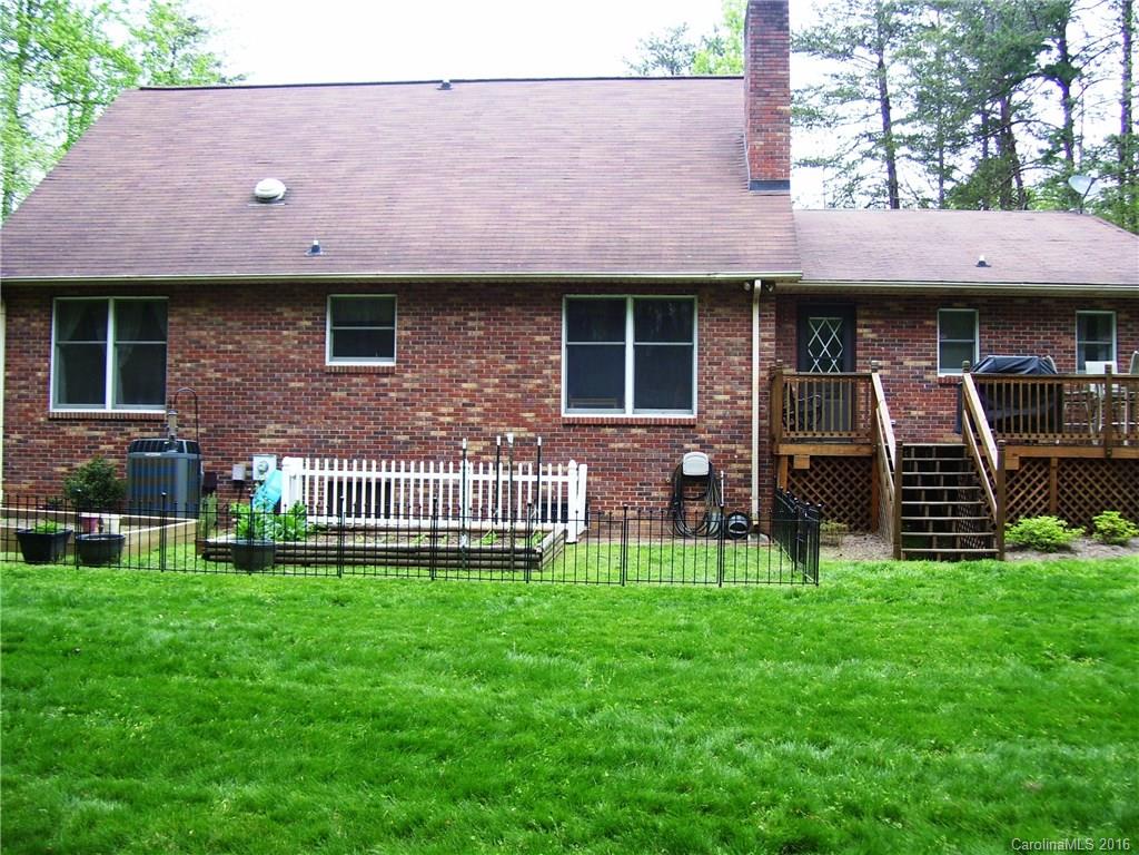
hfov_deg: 50.1
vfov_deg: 38.7
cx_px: 570
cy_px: 428
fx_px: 1217
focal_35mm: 37
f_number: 2.7
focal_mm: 6
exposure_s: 1/125
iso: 80
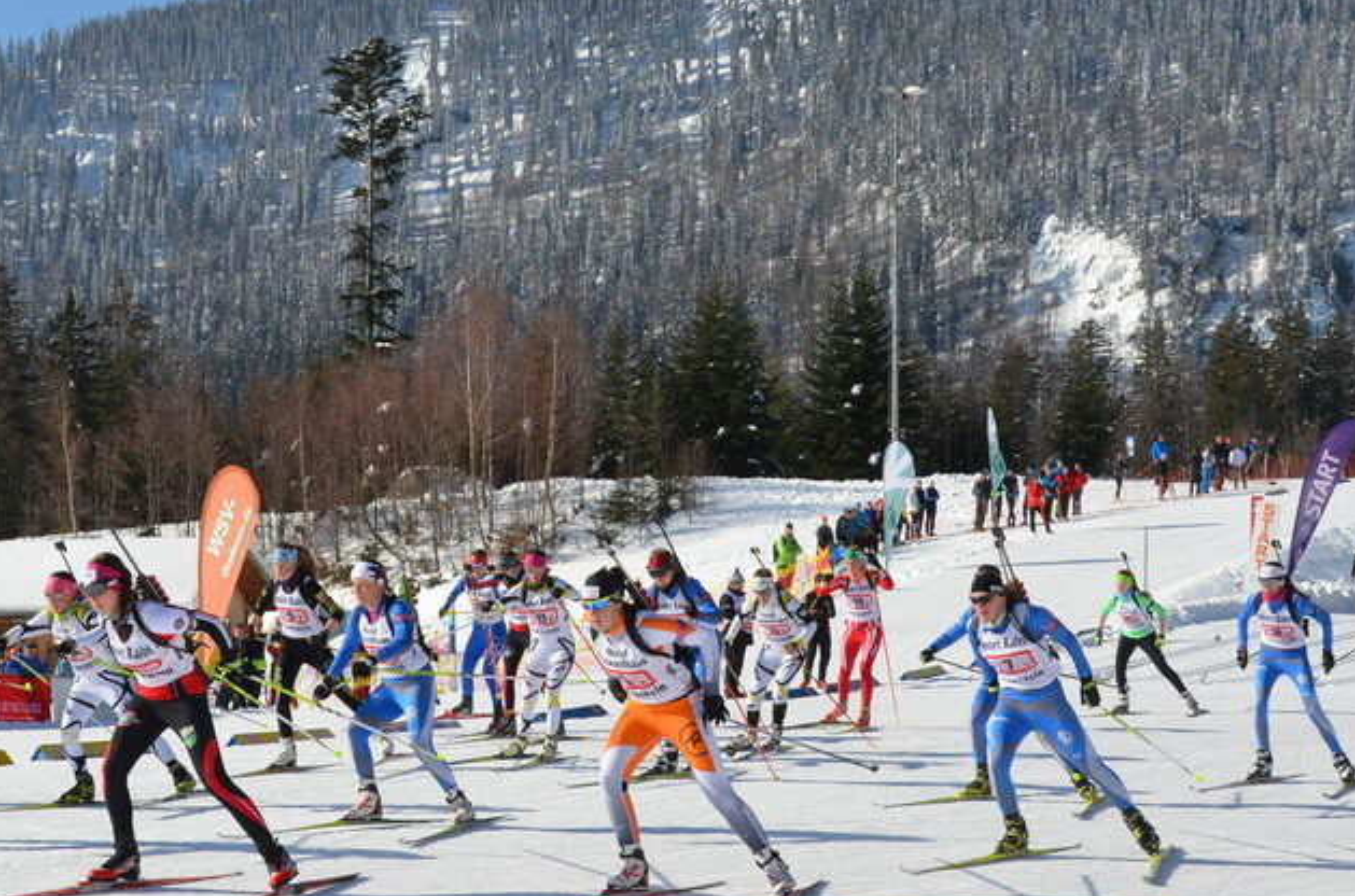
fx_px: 2365
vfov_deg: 21.4
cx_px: 489
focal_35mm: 63
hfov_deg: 31.8
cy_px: 557
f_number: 7.1
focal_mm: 22
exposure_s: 1/2000
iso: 400
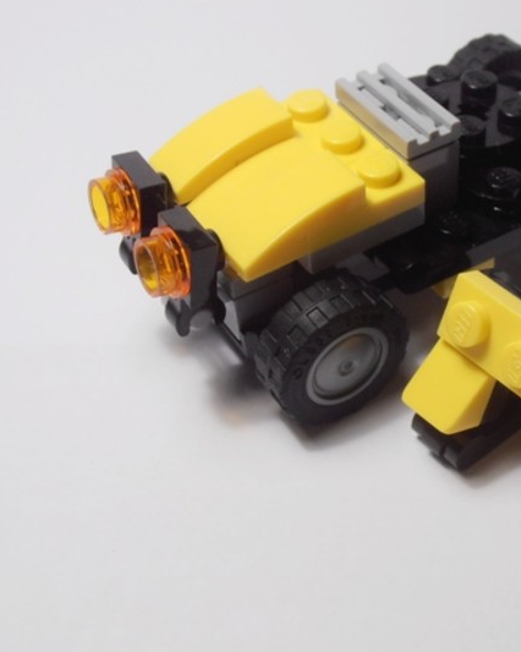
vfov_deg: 31.0
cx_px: 468
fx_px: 1176
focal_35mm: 61
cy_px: 305
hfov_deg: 24.3
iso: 80
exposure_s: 1/50
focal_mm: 6.61
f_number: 3.9
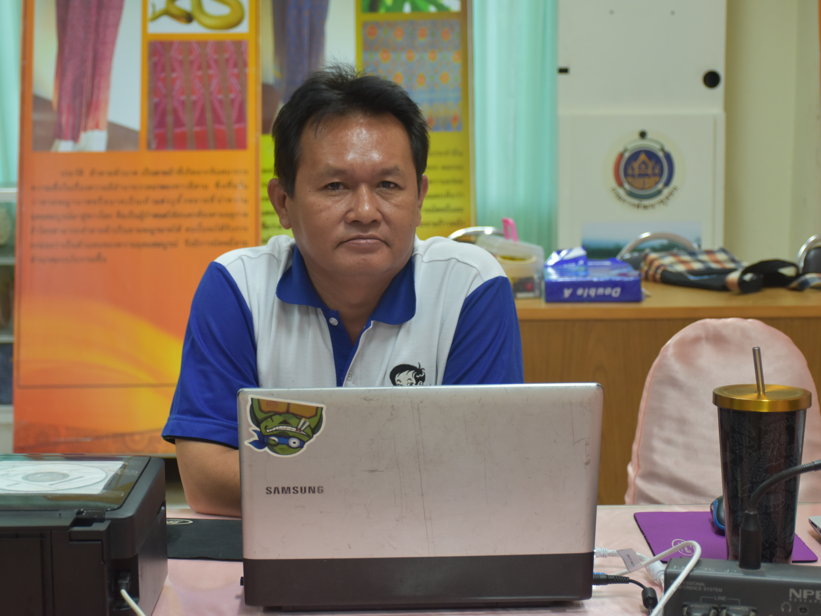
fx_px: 1542
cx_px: 379
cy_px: 308
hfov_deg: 29.8
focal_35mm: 65
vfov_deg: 22.6
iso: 720
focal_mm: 40
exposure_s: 1/60
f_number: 4.5
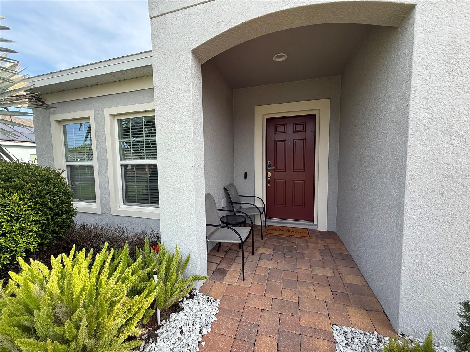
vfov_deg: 85.7
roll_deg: +0.7
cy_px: 176
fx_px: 190
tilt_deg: -4.3
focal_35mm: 14
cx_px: 235
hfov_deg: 102.1
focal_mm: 2.22
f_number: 2.2
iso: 50
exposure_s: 1/461
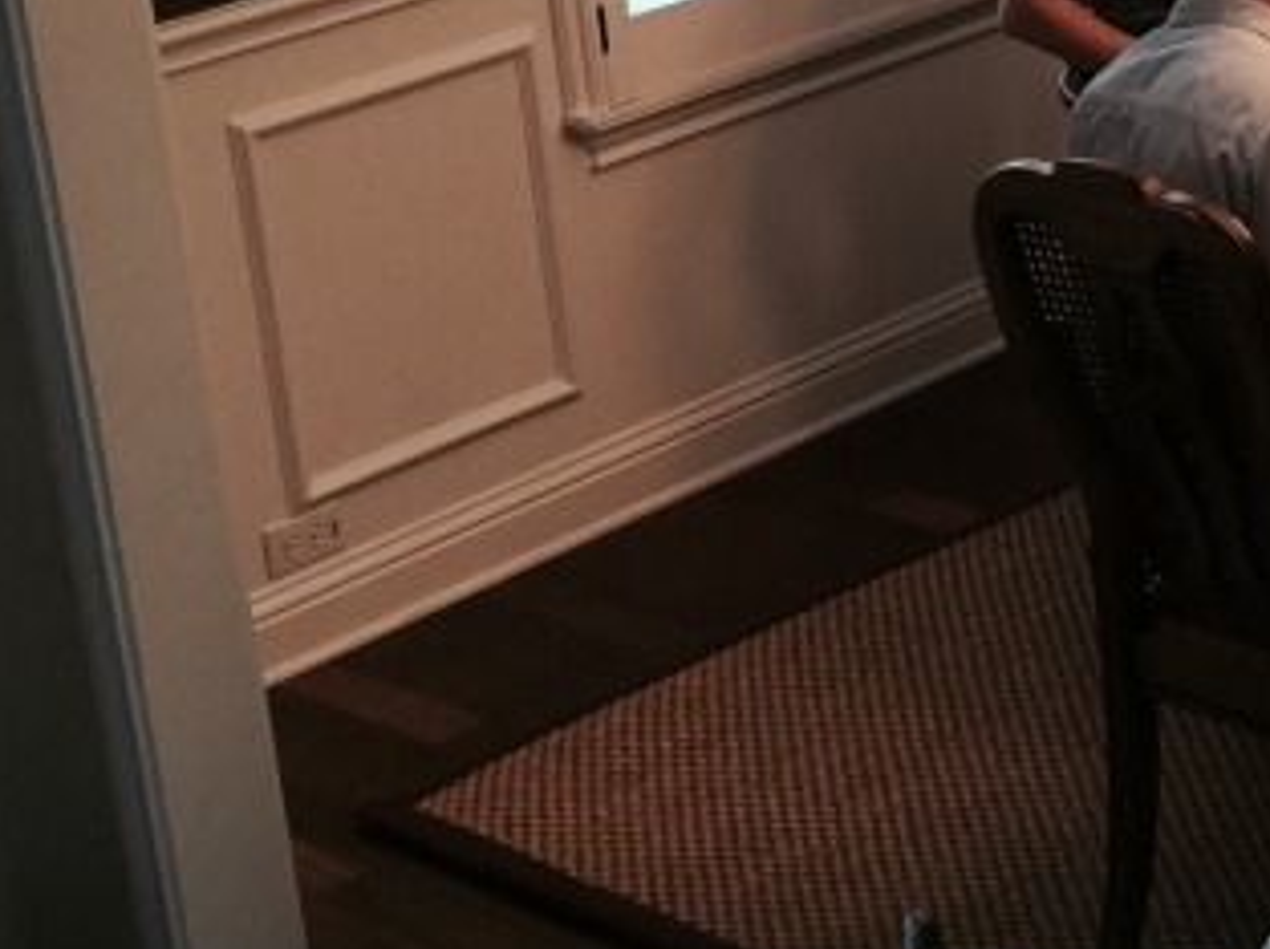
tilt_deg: -14.8
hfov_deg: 18.9
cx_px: 1745
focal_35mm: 95
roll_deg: +2.2
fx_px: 3481
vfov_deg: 15.2
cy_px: -36
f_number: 2.2
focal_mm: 4.15
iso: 100
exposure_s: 1/15
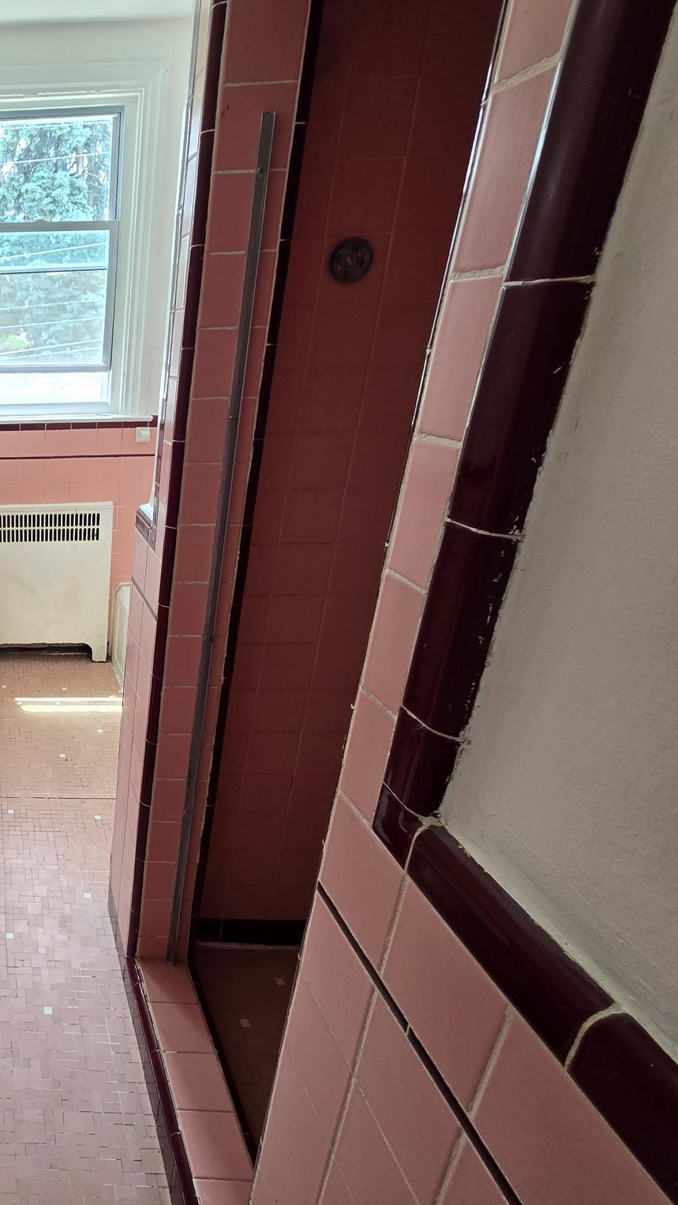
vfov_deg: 89.6
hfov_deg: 45.6
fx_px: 607
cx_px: -47
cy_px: 603
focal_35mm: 19
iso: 64
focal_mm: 2.2
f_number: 2.2
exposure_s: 1/60
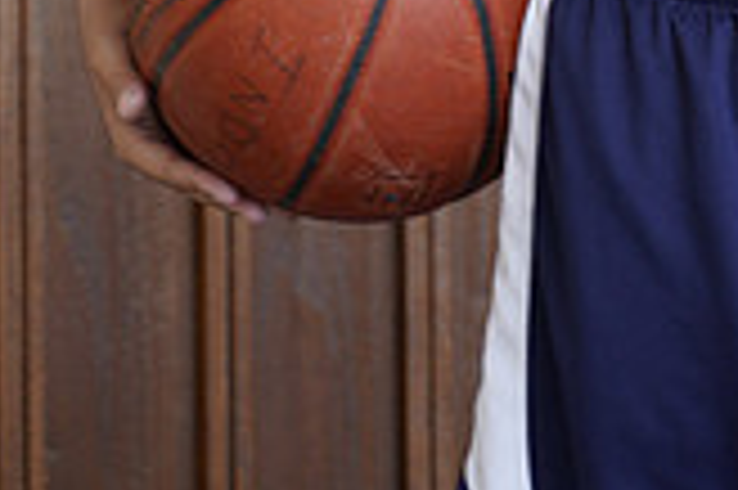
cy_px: -746
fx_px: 6144
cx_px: 774
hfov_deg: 6.8
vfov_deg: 4.5
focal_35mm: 300
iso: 200
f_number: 5.6
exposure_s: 1/40
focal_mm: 85
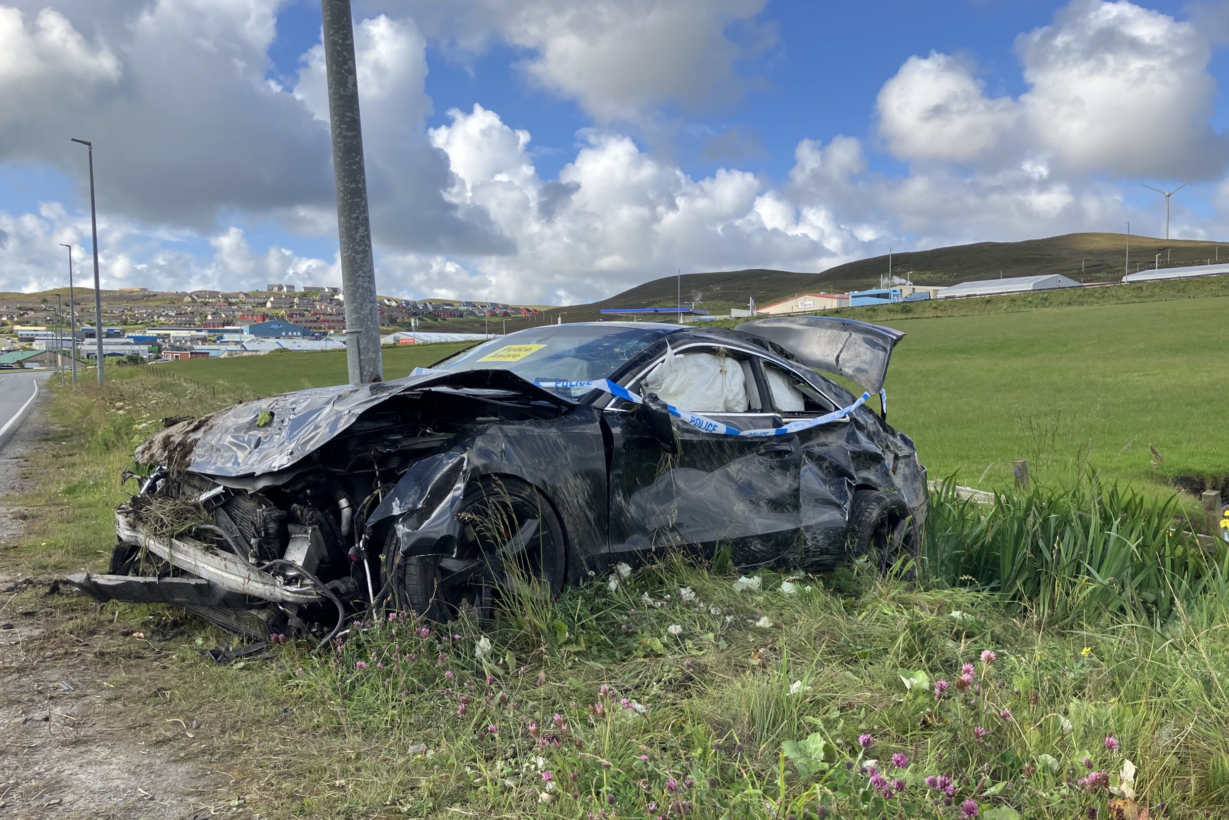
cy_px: 445
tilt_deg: -4.3
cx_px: 624
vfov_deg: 43.6
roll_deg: +0.2
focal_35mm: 30
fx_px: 1024
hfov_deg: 61.9
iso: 32
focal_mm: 3.99
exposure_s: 1/1116
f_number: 1.8
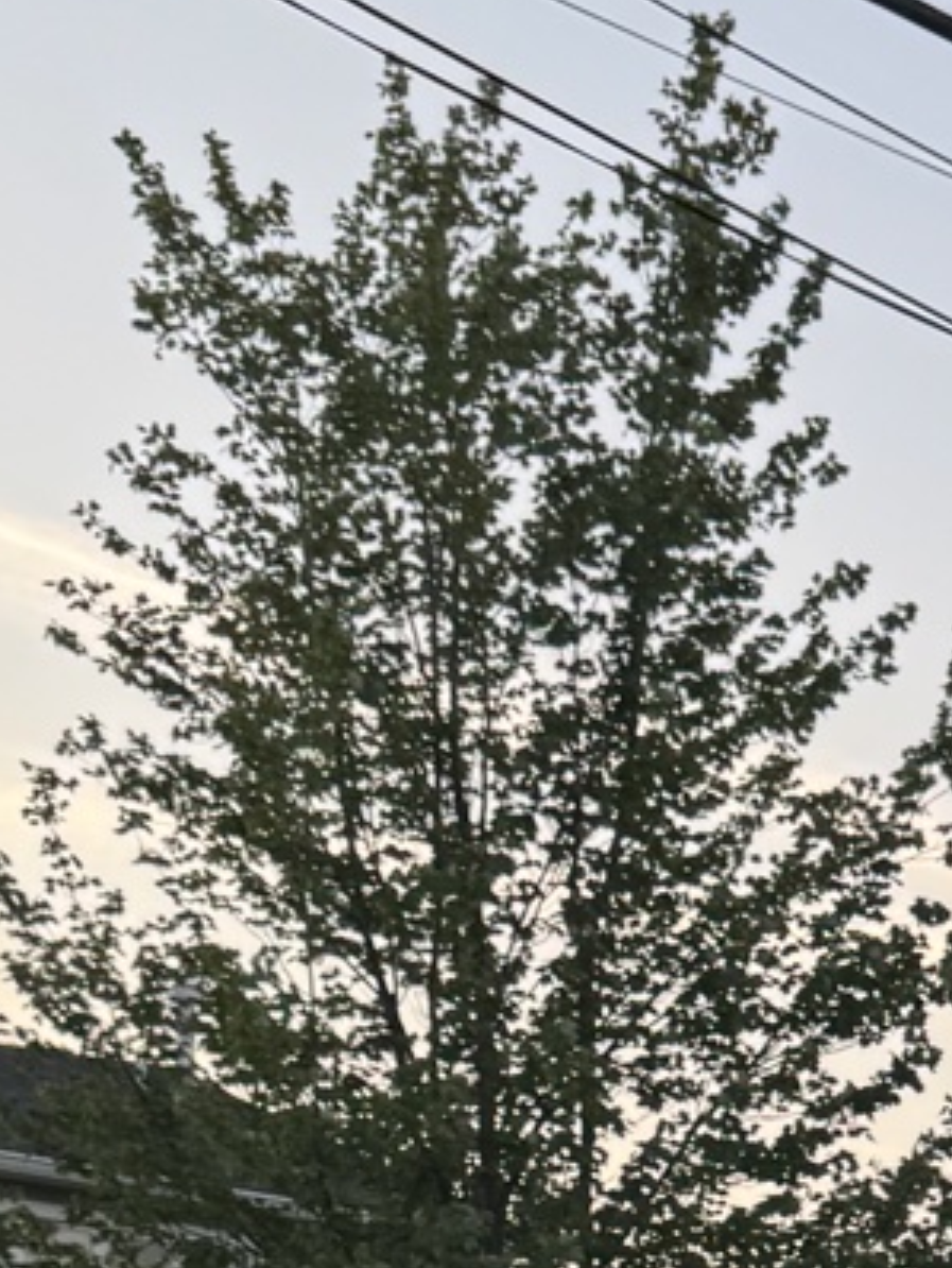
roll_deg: -0.3
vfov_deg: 16.5
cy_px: 2042
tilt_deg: -3.1
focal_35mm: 106
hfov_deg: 13.5
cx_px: 1251
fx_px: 3883
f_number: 1.78
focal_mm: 6.76
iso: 80
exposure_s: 1/433
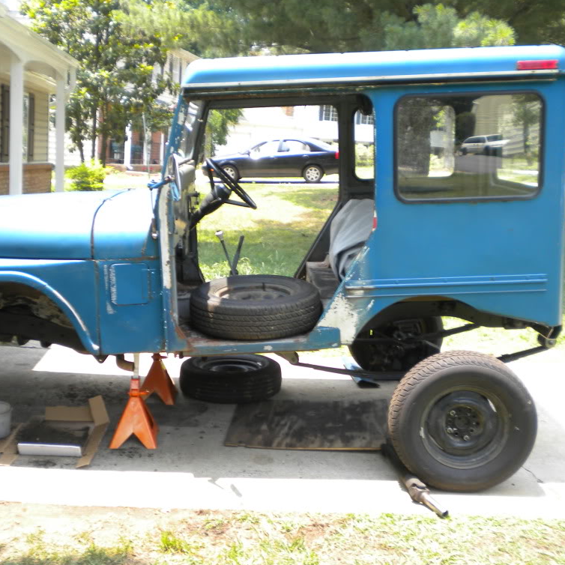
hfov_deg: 40.0
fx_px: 776
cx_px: 250
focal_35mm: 42
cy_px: 279
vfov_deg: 40.0
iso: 80
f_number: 3.1
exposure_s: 1/161
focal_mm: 6.3
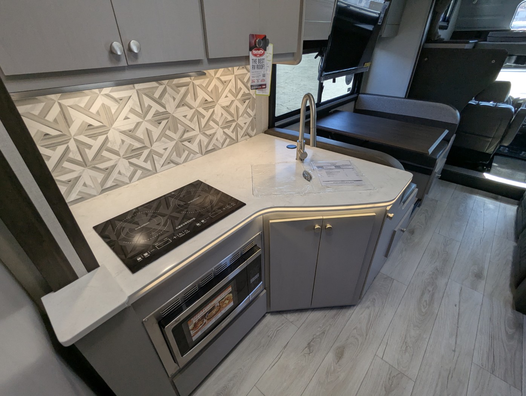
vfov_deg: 78.2
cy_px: 198
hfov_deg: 94.4
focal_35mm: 16
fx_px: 243
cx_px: 263
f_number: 2.2
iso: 179
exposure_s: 1/279
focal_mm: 2.35
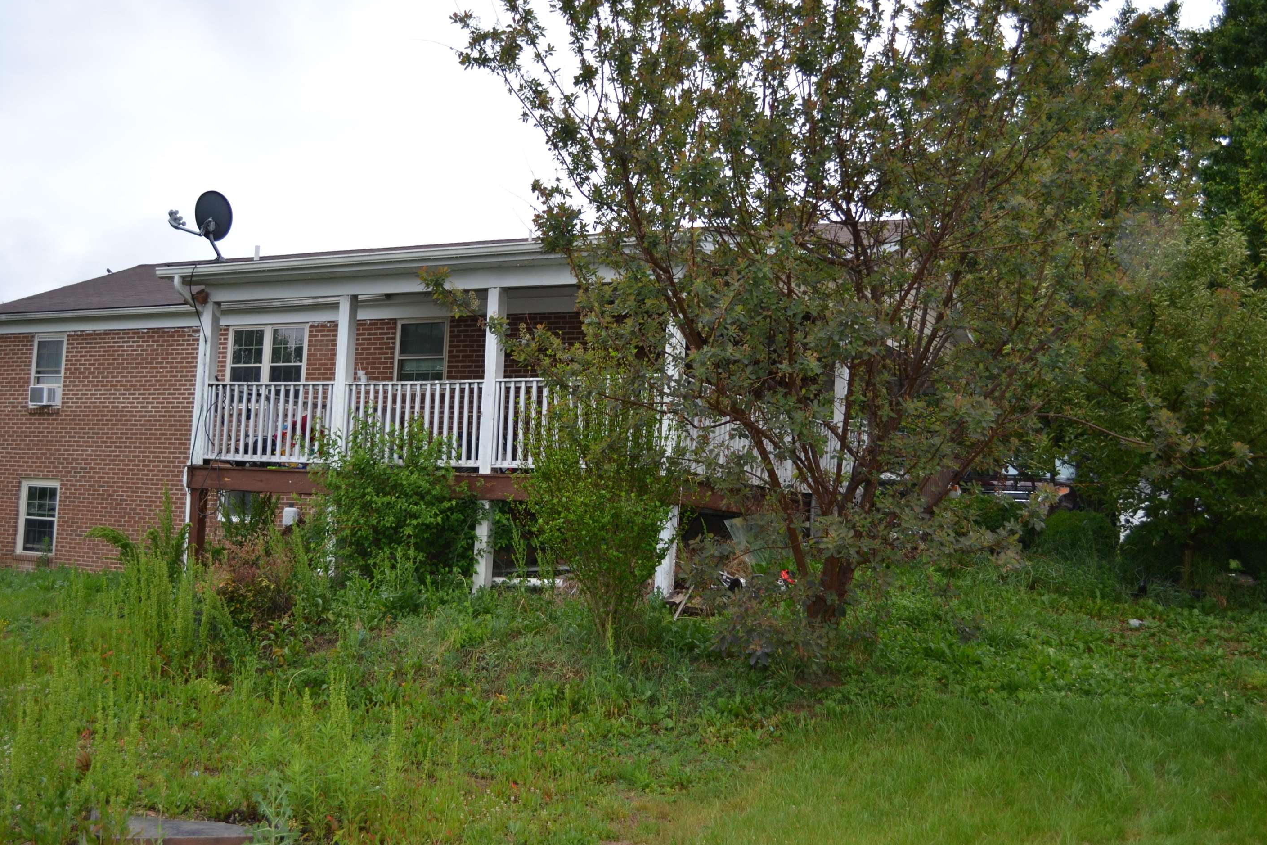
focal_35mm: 36
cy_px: 436
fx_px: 1267
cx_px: 625
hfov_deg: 53.1
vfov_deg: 36.9
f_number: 4
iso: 160
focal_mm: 22
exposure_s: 1/125
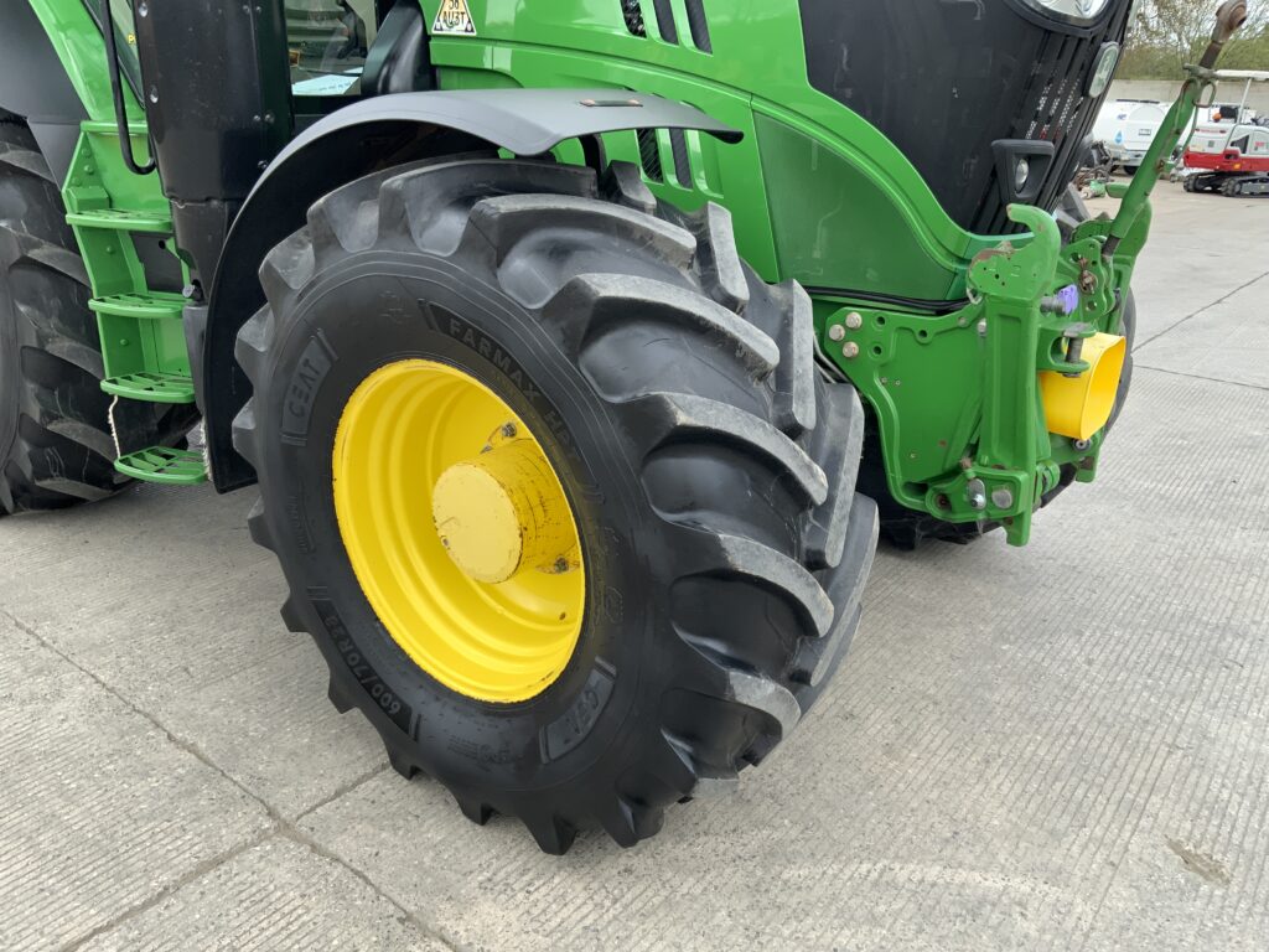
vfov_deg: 48.2
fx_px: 1063
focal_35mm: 29
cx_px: 634
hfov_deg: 61.7
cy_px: 476
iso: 16
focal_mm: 3
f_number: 1.8
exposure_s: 1/210
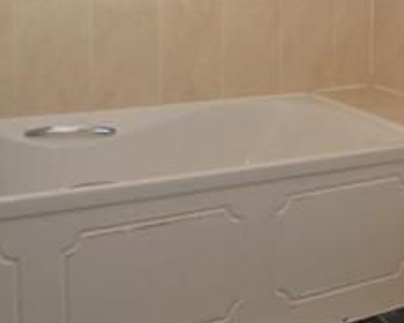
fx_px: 514
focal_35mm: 43
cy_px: 3
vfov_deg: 32.2
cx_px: 237
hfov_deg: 42.8
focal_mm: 10
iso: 100
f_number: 4.5
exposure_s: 1/80
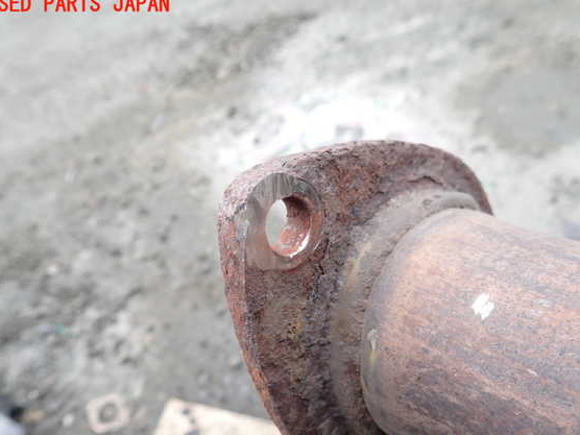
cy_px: 226
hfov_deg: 65.3
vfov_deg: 51.3
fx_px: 452
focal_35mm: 27
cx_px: 293
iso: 100
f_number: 2.8
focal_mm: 4.5
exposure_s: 1/100
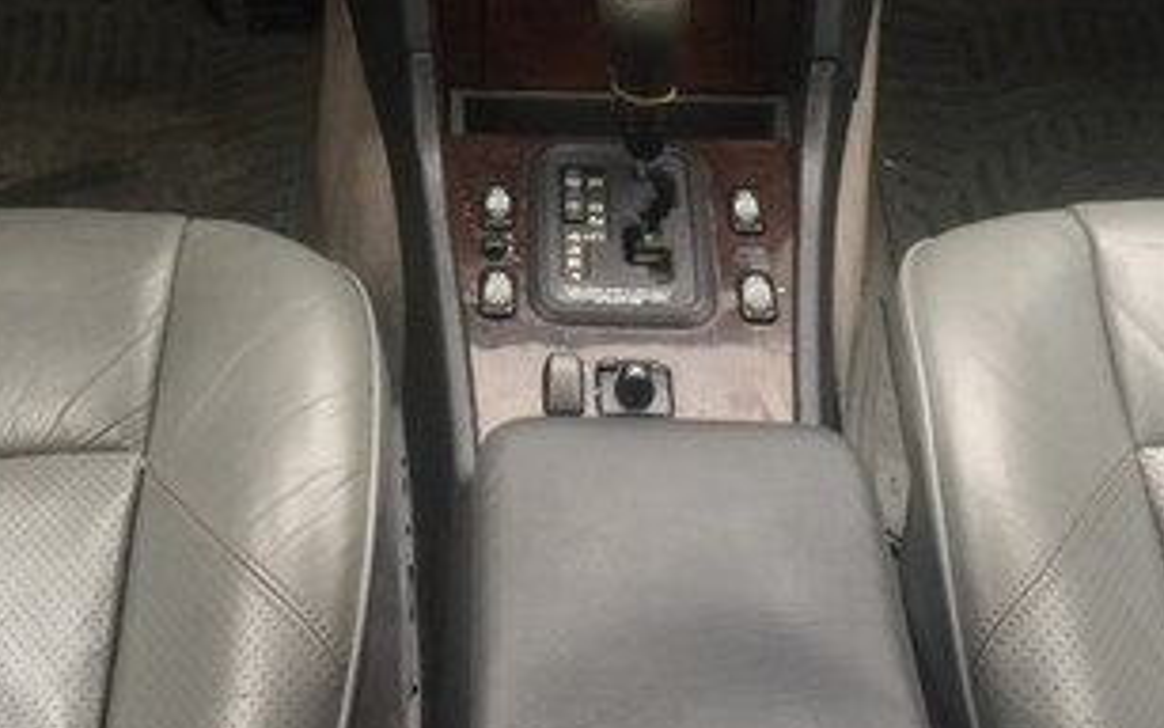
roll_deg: +0.9
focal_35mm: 66
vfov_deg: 18.7
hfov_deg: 31.0
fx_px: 2094
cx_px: 493
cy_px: -131
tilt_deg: -30.1
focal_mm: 4.15
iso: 50
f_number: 2.2
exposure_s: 1/33
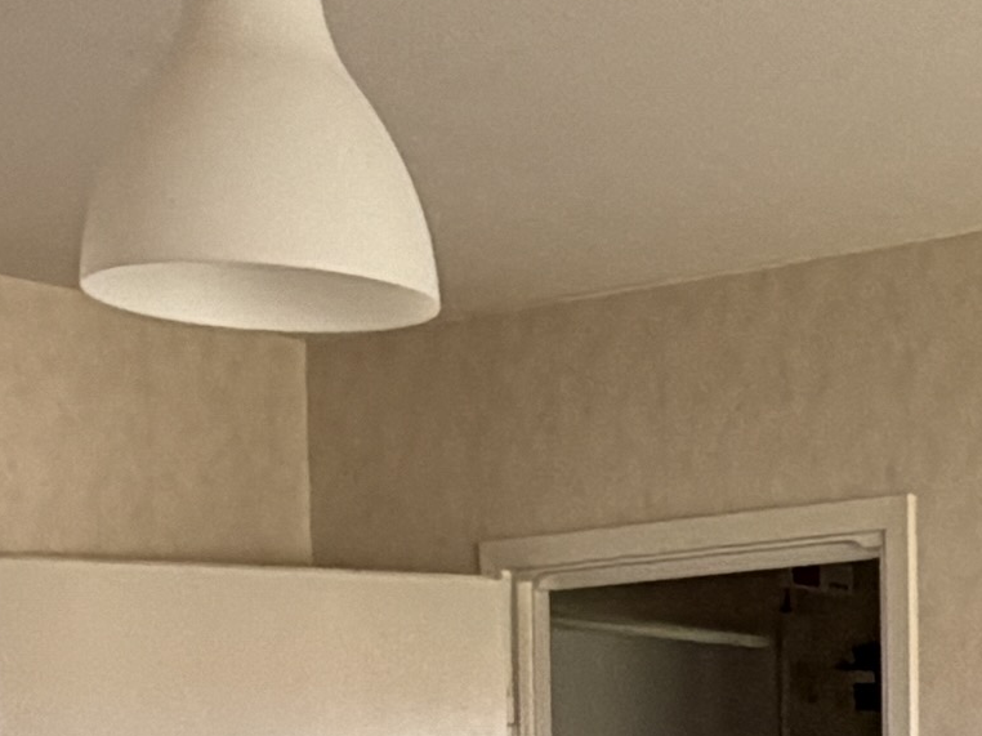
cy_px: 1154
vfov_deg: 13.2
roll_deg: +0.1
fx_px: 2978
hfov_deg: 17.5
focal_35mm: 105
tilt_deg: -4.7
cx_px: 1305
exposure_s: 1/121
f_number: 2.2
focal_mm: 2.22
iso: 125
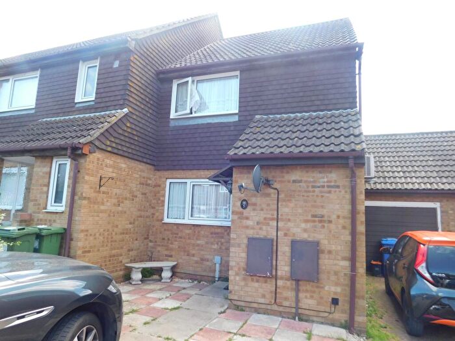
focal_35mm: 23
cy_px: 170
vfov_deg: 58.9
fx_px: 302
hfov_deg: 73.9
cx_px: 228
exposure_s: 1/200
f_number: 3
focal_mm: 4
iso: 125
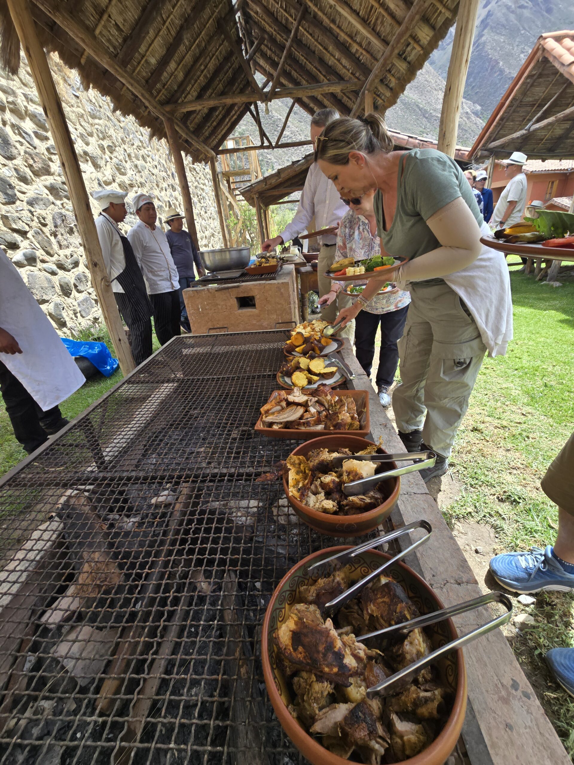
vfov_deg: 106.2
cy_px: 382
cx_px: 287
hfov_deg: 89.9
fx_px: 287
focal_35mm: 13
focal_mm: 2.2
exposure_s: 1/253
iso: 50
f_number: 2.2
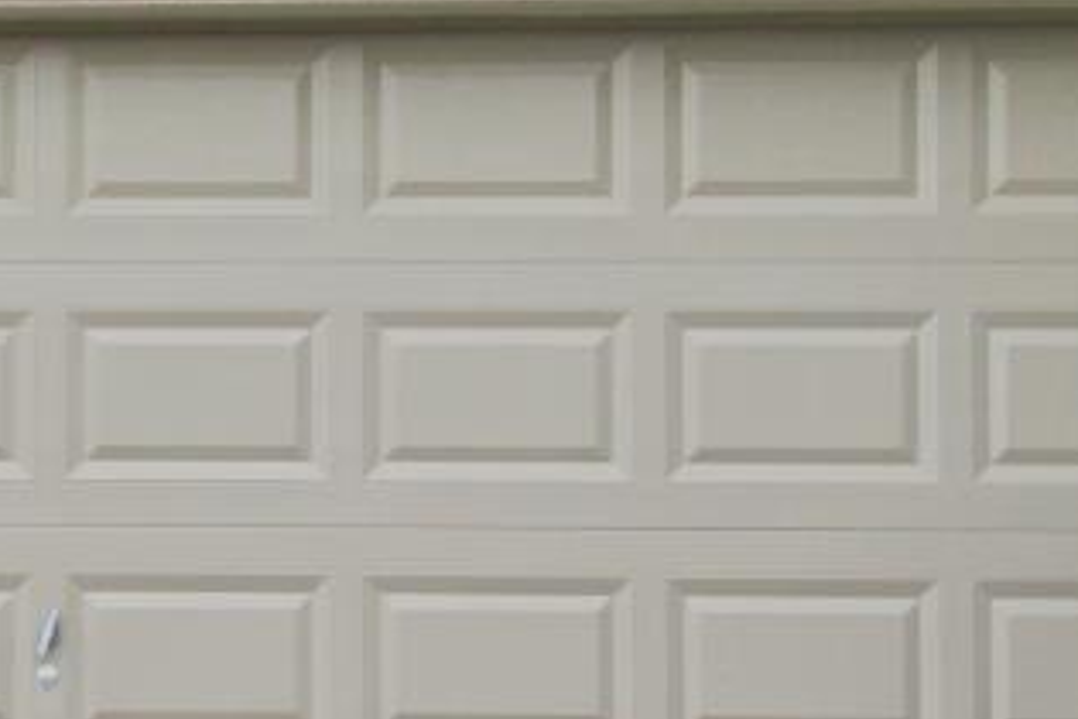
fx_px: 3563
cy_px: 262
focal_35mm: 119
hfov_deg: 16.9
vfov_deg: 11.5
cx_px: 27
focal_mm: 8.67
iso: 200
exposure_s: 1/800
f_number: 1.8
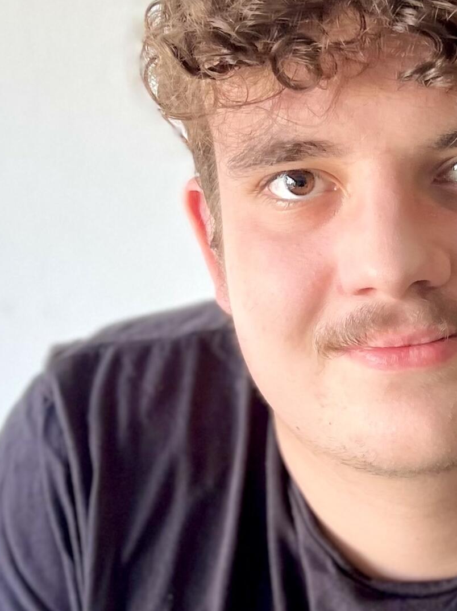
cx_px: 390
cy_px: 233
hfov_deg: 29.3
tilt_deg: -23.7
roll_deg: +0.1
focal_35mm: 48
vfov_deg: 39.4
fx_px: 845
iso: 100
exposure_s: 1/121
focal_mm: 5.7
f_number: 1.5
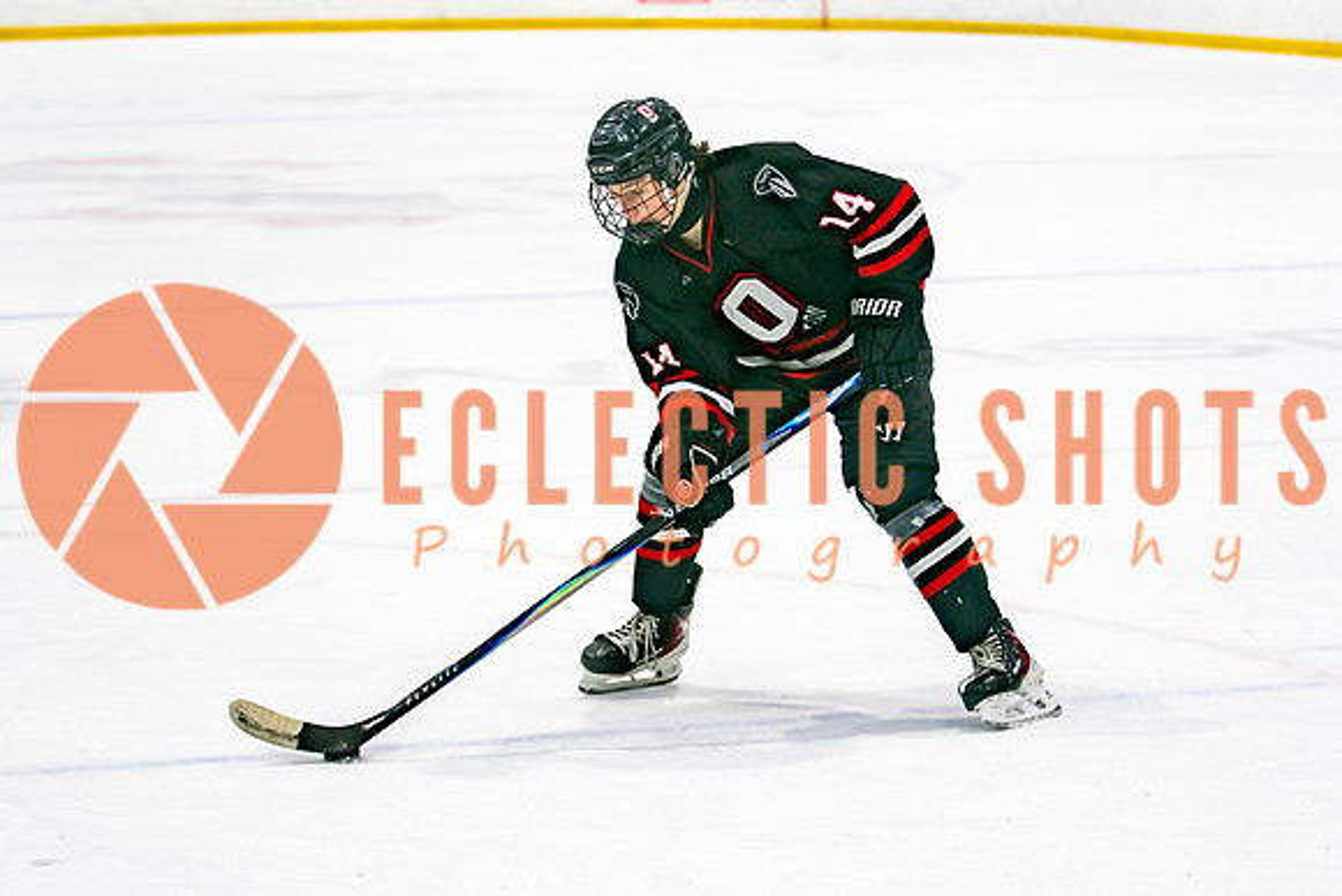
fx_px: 4991
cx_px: 735
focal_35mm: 134
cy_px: 448
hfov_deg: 15.3
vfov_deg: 10.3
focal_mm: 85
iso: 400
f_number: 2.8
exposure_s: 1/640
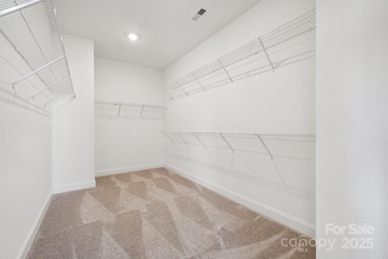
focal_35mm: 14
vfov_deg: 81.2
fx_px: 151
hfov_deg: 104.3
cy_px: 130
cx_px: 194
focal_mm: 14
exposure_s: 1/15
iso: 160
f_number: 7.1
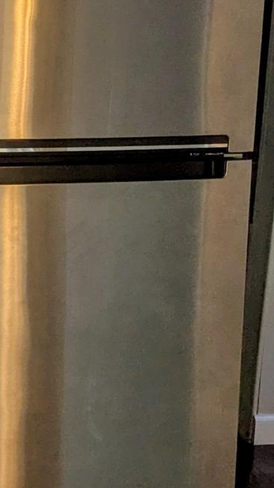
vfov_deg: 25.9
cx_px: -291
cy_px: 242
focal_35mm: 82
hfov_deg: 12.7
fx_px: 1060
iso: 79
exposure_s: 1/120
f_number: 1.85
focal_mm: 6.81
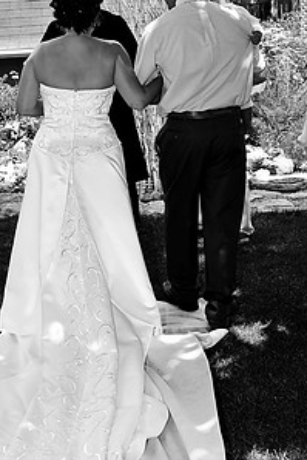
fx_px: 869
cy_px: 174
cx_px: 142
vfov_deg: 29.5
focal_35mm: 68
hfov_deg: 20.0
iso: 100
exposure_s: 1/250
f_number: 5.6
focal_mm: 45
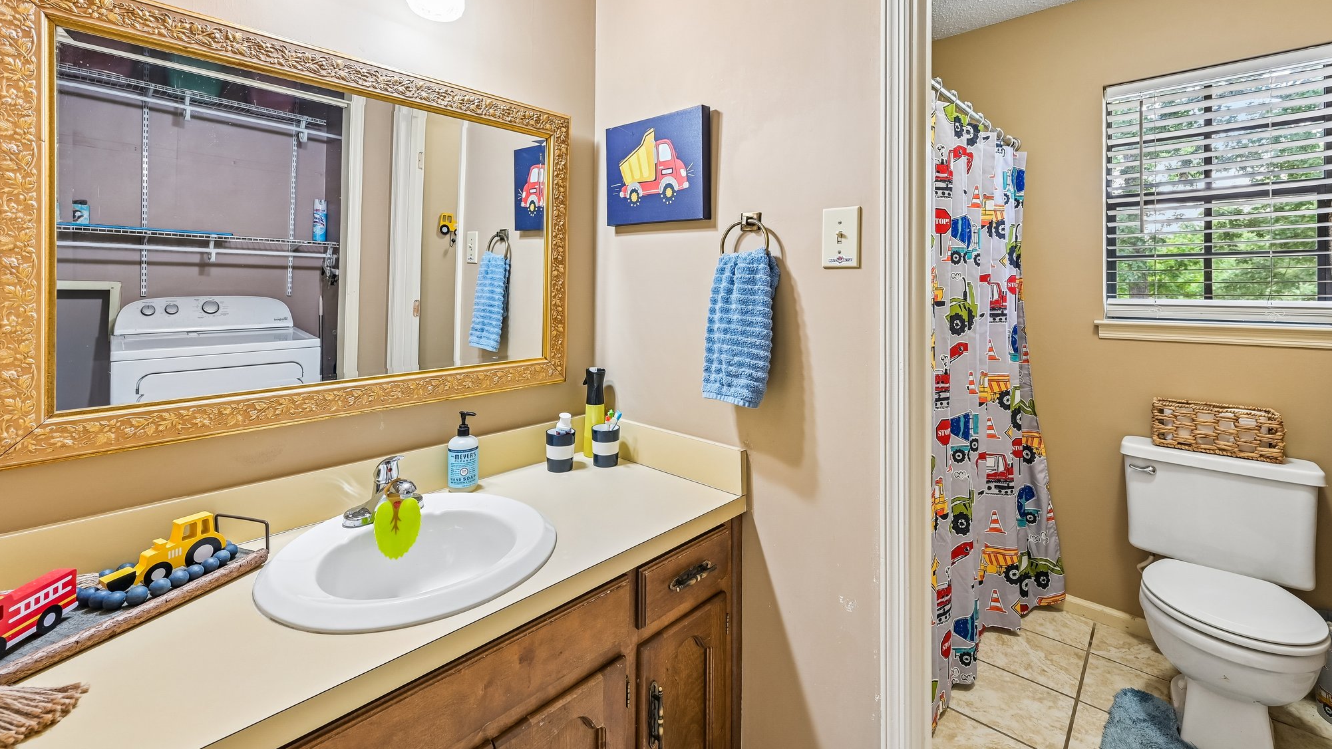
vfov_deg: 69.8
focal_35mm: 15
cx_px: 666
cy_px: 298
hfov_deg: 103.0
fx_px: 530
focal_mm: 14
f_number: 8
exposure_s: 1/6
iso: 400
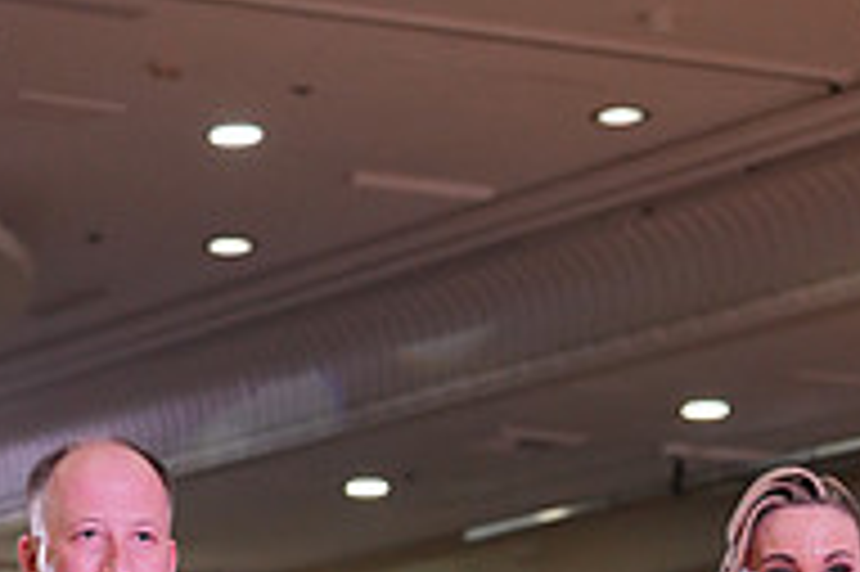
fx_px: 5084
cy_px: 1261
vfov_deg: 6.2
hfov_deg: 9.7
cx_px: 457
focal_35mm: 213
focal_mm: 70
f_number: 4
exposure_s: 1/500
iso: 1600
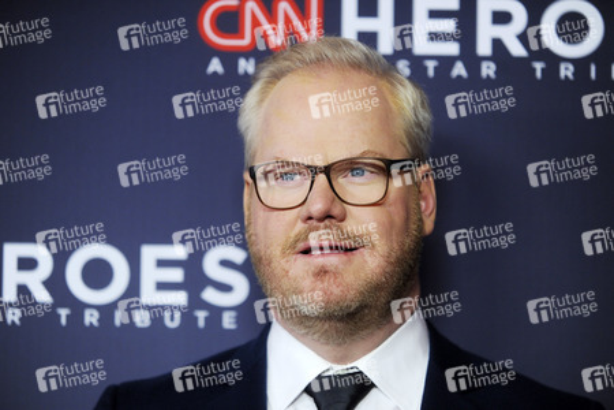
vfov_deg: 11.4
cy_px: 205
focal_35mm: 120
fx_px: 2047
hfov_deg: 17.1
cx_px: 307
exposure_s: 1/125
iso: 1600
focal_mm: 120
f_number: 2.8
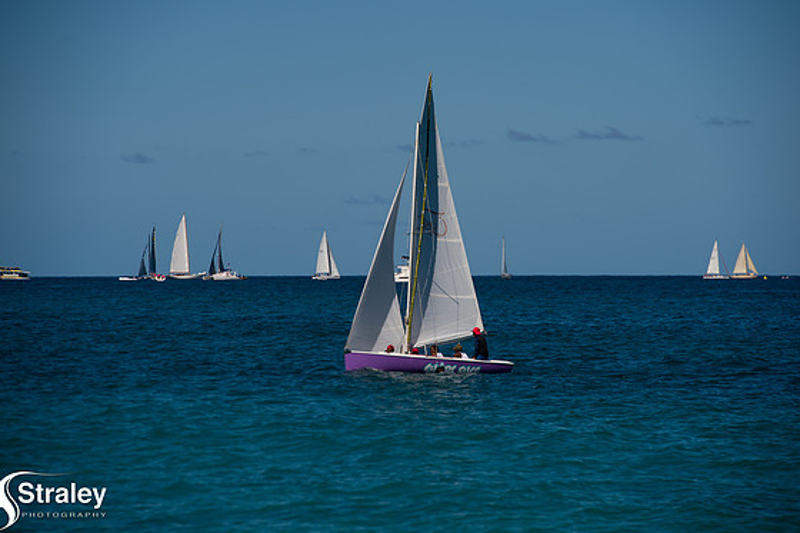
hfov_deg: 9.9
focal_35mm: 207
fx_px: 4598
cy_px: 260
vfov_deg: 6.6
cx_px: 393
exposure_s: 1/1600
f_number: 8
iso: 100
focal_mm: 200
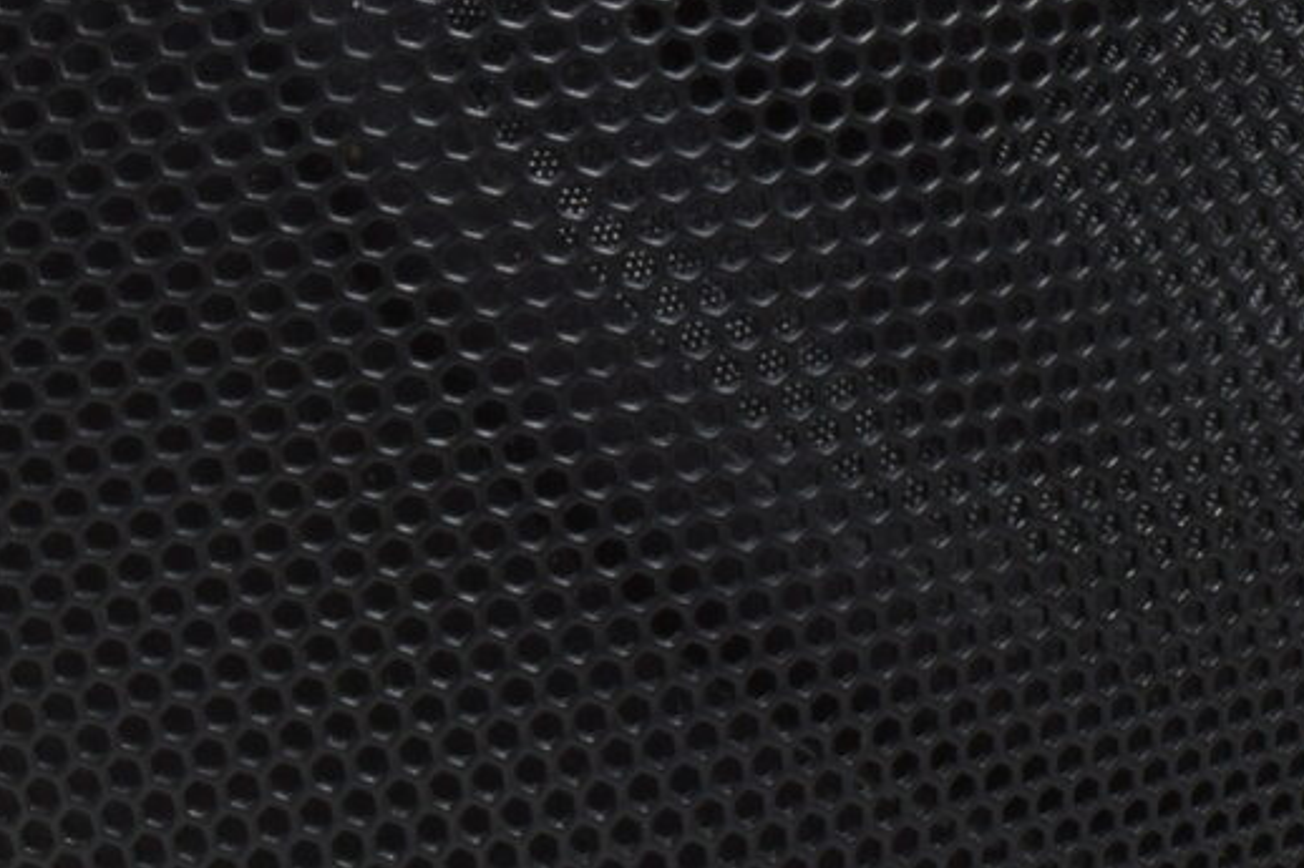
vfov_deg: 5.1
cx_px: 493
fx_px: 9668
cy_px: -42
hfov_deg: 7.7
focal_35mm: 267
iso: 100
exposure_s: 4
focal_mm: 36
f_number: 25
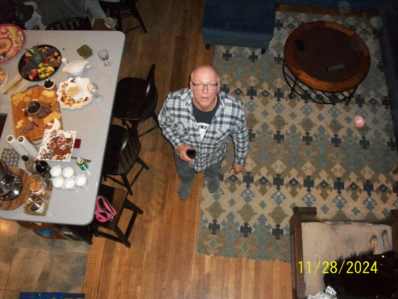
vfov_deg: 44.2
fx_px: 368
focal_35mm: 32
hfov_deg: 56.8
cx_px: 199
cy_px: 150
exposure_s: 1/125
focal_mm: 5.7
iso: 640
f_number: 2.9
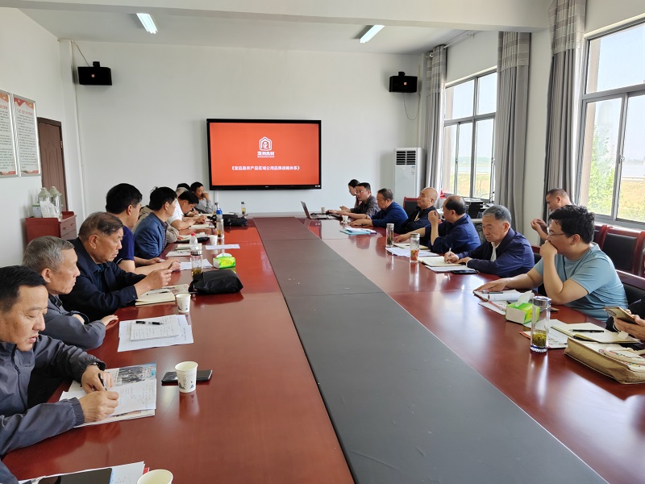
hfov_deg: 65.3
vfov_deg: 51.4
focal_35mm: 27
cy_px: 242
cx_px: 322
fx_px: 503
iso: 160
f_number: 1.9
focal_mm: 5.52
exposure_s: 1/100
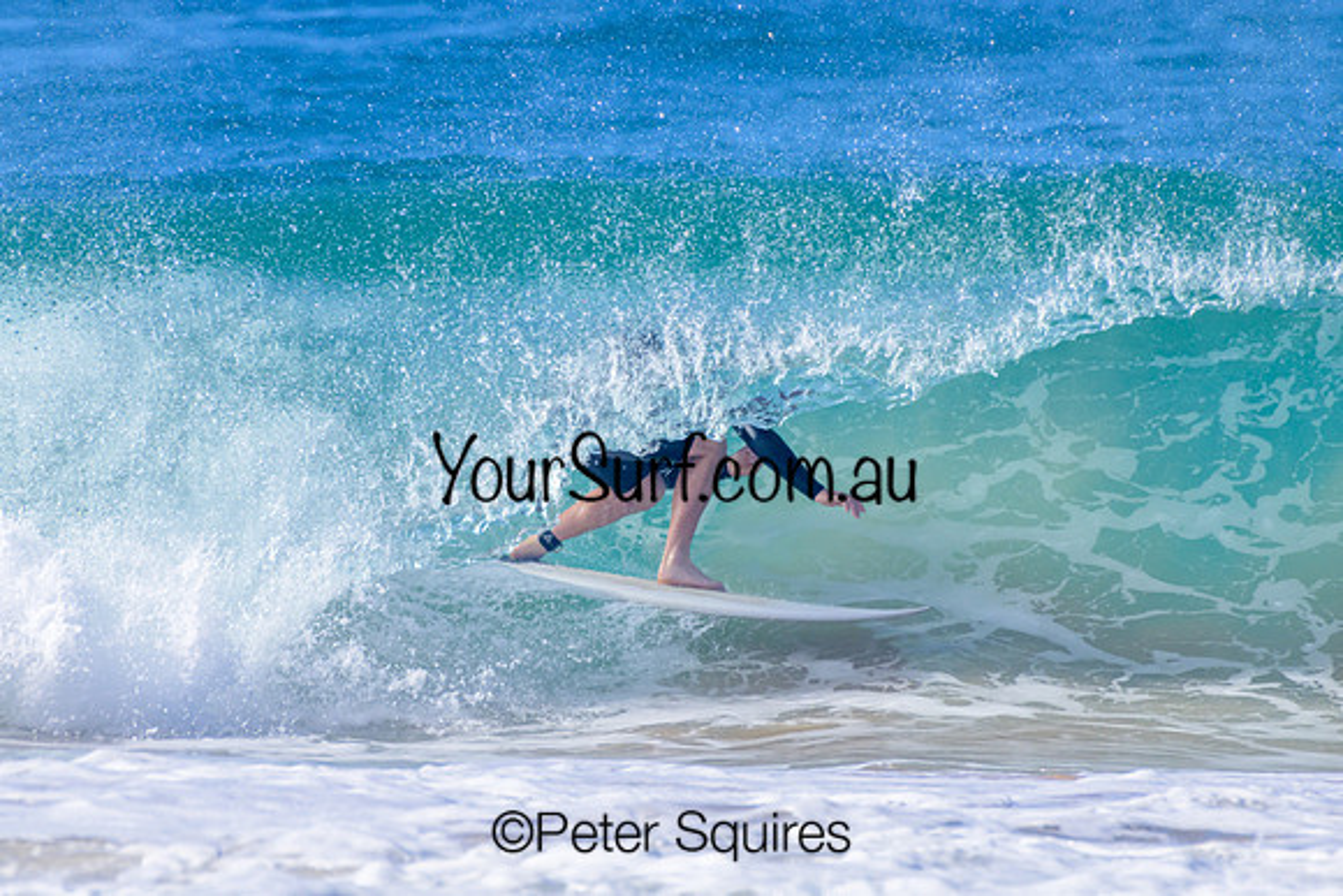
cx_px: 672
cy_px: 448
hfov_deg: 2.1
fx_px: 37313
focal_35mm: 1000
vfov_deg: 1.4
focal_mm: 1000
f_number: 11
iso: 1100
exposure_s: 1/2000
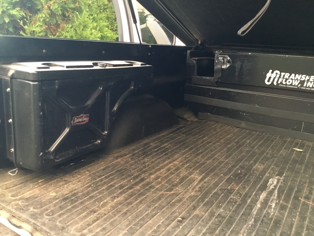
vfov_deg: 45.4
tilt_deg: -12.6
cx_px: 157
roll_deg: -1.1
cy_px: 118
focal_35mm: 31
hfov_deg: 58.4
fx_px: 281
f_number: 2.4
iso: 250
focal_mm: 3.3
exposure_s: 1/17
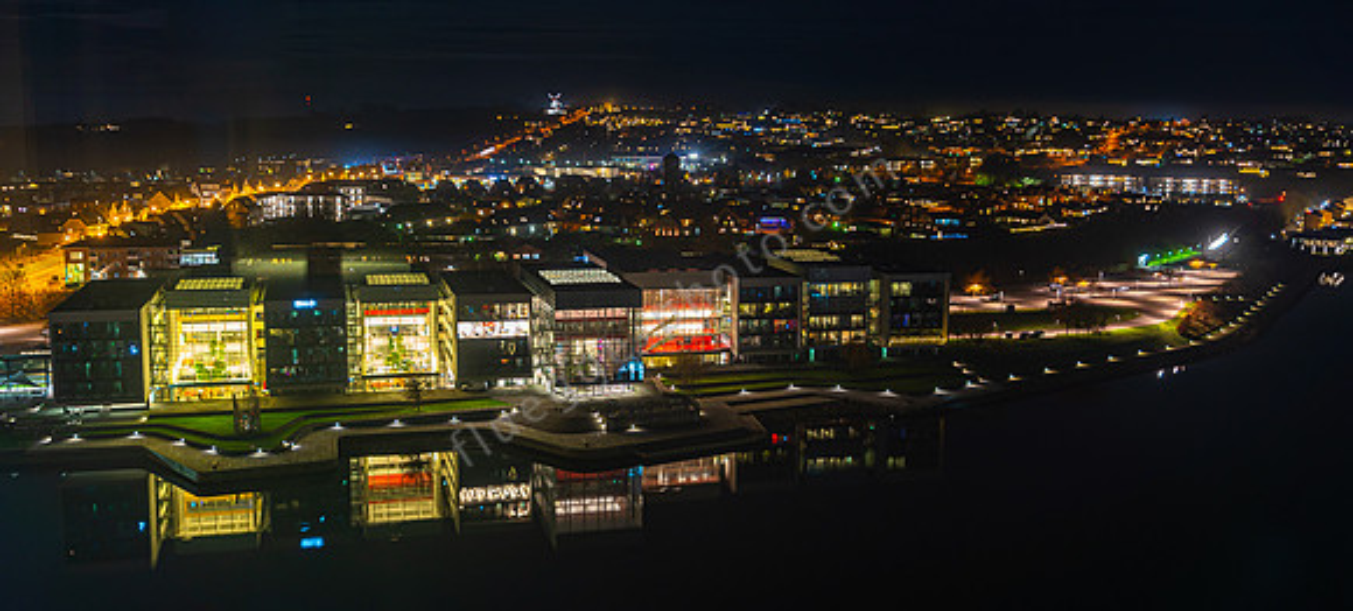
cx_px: 676
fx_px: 1315
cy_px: 281
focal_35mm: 38
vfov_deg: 26.2
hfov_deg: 54.4
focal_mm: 35
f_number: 2.8
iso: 100
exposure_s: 4
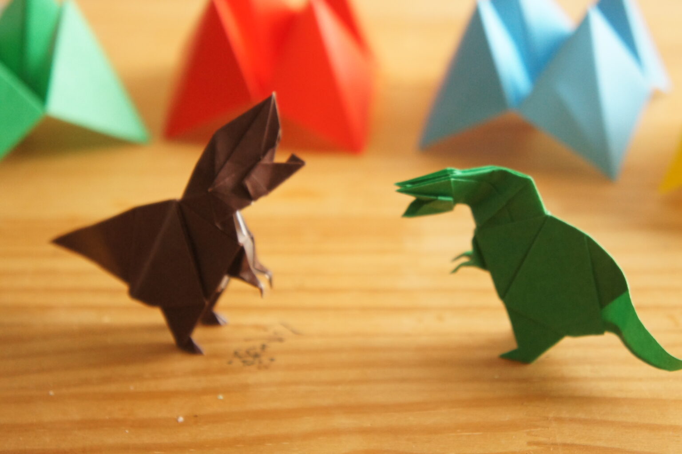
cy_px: 227
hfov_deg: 27.5
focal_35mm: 74
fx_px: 1391
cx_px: 341
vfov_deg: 18.5
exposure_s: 1/250
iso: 1600
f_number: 5
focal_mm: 49
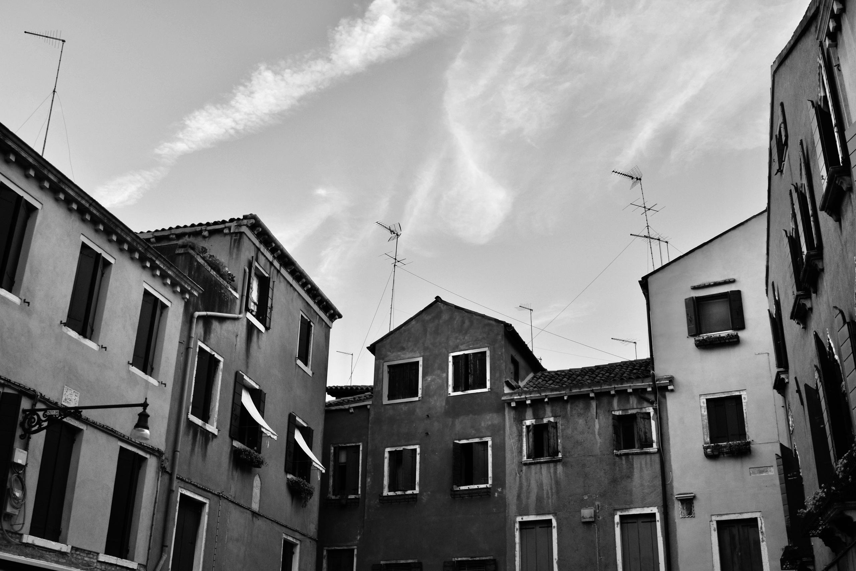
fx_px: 927
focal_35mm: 39
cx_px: 428
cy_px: 286
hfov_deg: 49.6
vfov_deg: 34.2
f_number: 7.1
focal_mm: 26
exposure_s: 1/160
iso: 640
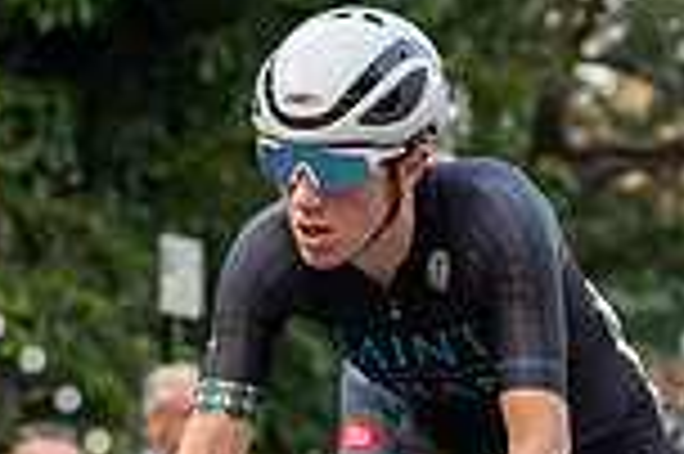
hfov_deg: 6.4
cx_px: 184
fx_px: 6092
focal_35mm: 321
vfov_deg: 4.3
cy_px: 246
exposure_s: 1/1000
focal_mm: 70
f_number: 3.5
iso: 500
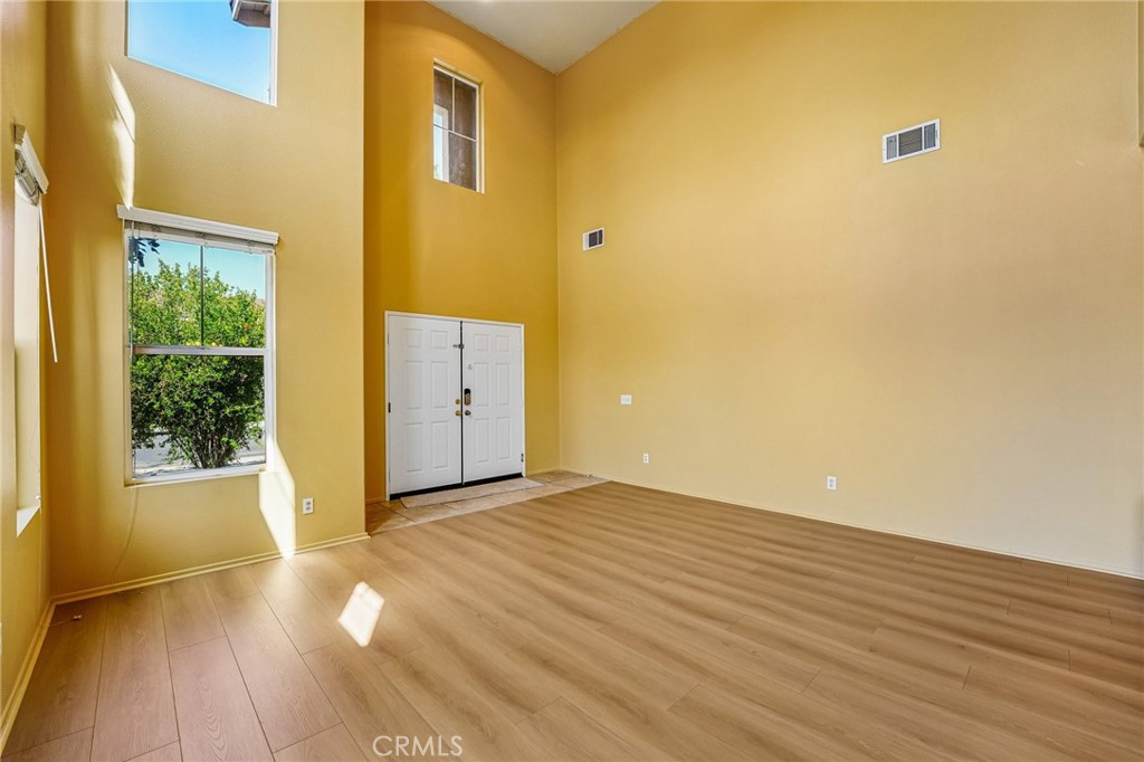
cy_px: 381
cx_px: 572
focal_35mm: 14
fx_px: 445
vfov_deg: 81.2
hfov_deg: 104.3
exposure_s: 1/60
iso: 160
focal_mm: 14
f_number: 8
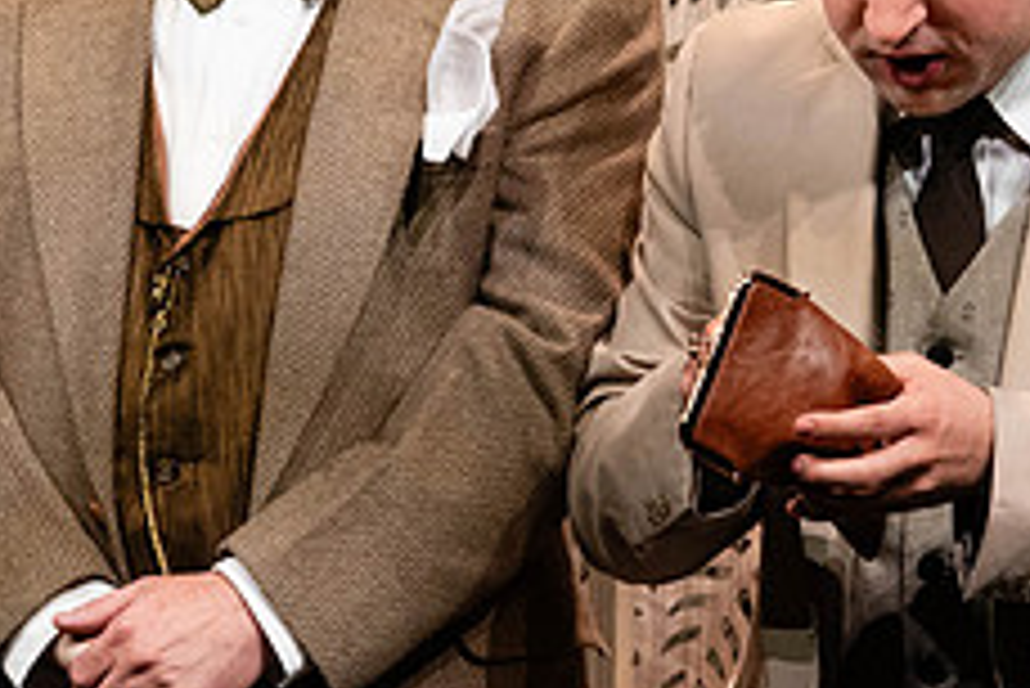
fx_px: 6899
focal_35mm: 241
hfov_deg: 8.5
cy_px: 74
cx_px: 810
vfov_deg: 5.7
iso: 4000
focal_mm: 85
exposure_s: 1/320
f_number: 5.6
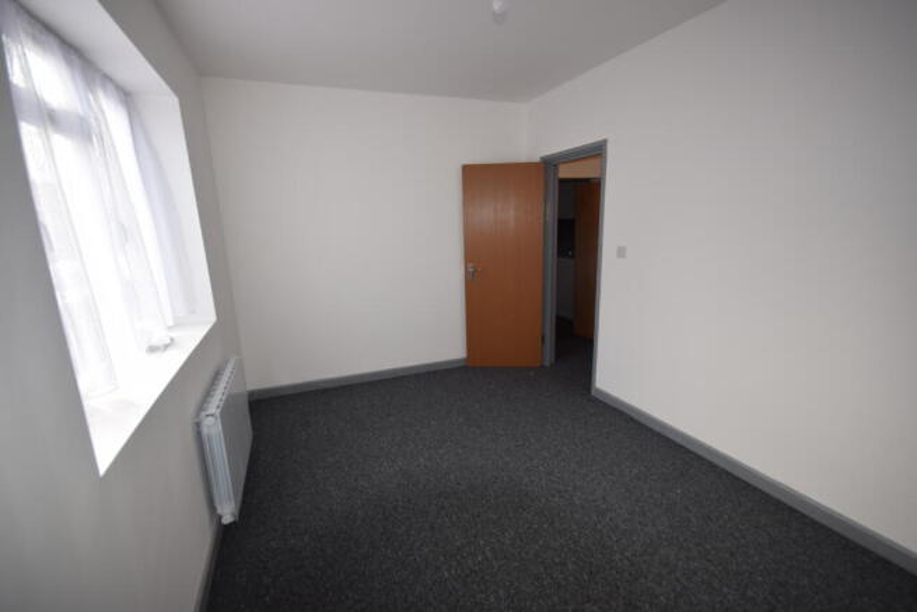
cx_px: 458
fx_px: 382
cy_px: 306
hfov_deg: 100.4
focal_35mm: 15
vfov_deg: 77.4
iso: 250
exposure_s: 1/125
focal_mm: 10
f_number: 5.6
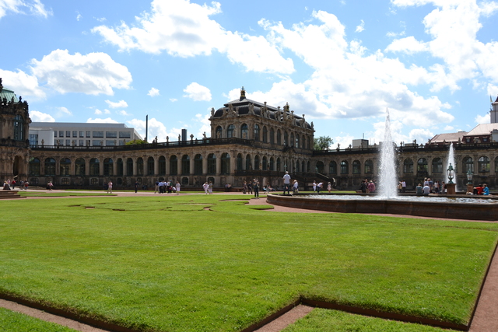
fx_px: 415
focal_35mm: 30
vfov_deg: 43.6
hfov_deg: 61.9
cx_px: 249
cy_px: 166
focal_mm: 20
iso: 200
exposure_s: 1/500
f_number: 9
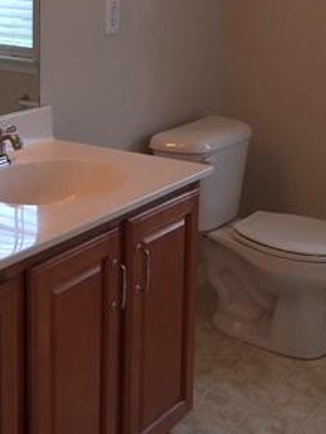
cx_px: 45
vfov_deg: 29.9
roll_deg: +0.4
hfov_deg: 22.5
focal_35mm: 64
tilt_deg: -13.5
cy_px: 132
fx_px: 802
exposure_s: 1/120
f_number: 2.2
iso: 50
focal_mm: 4.15
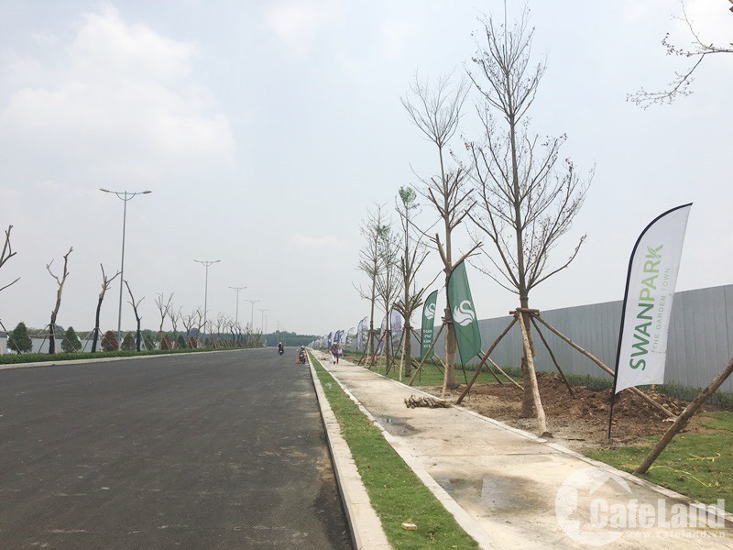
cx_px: 366
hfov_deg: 61.7
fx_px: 614
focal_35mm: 29
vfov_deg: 48.2
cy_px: 275
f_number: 2.2
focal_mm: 4.15
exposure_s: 1/3344
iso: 25
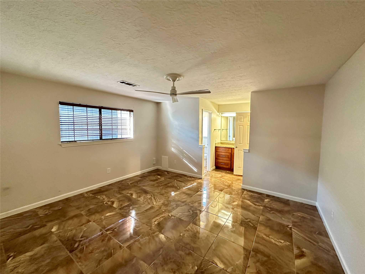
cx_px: 182
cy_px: 137
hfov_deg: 102.1
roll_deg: -1.2
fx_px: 148
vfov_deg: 85.7
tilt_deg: -3.3
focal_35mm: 14
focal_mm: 2.22
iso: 1000
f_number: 2.2
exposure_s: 1/60
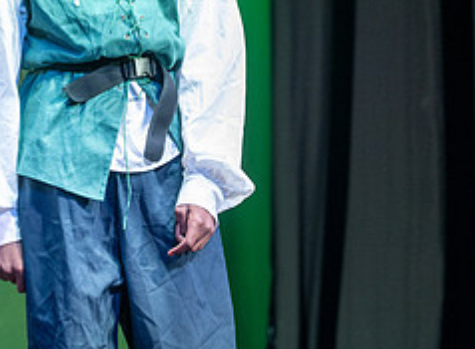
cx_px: 22
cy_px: 136
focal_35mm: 484
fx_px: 6595
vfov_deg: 3.0
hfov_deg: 4.1
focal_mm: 185
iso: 900
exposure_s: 1/250
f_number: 2.8
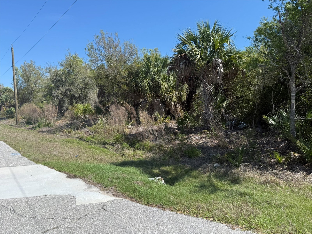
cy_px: 117
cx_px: 156
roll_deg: +1.5
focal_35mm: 24
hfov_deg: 71.6
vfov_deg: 56.8
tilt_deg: -3.2
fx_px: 216
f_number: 1.78
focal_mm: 6.76
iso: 80
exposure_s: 1/3279
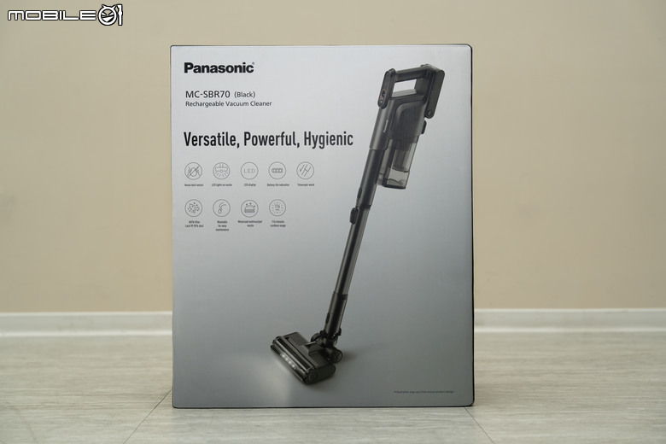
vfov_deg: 25.5
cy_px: 222
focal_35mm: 53
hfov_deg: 37.5
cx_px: 333
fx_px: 980
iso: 200
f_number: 4
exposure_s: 1/125
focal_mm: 53
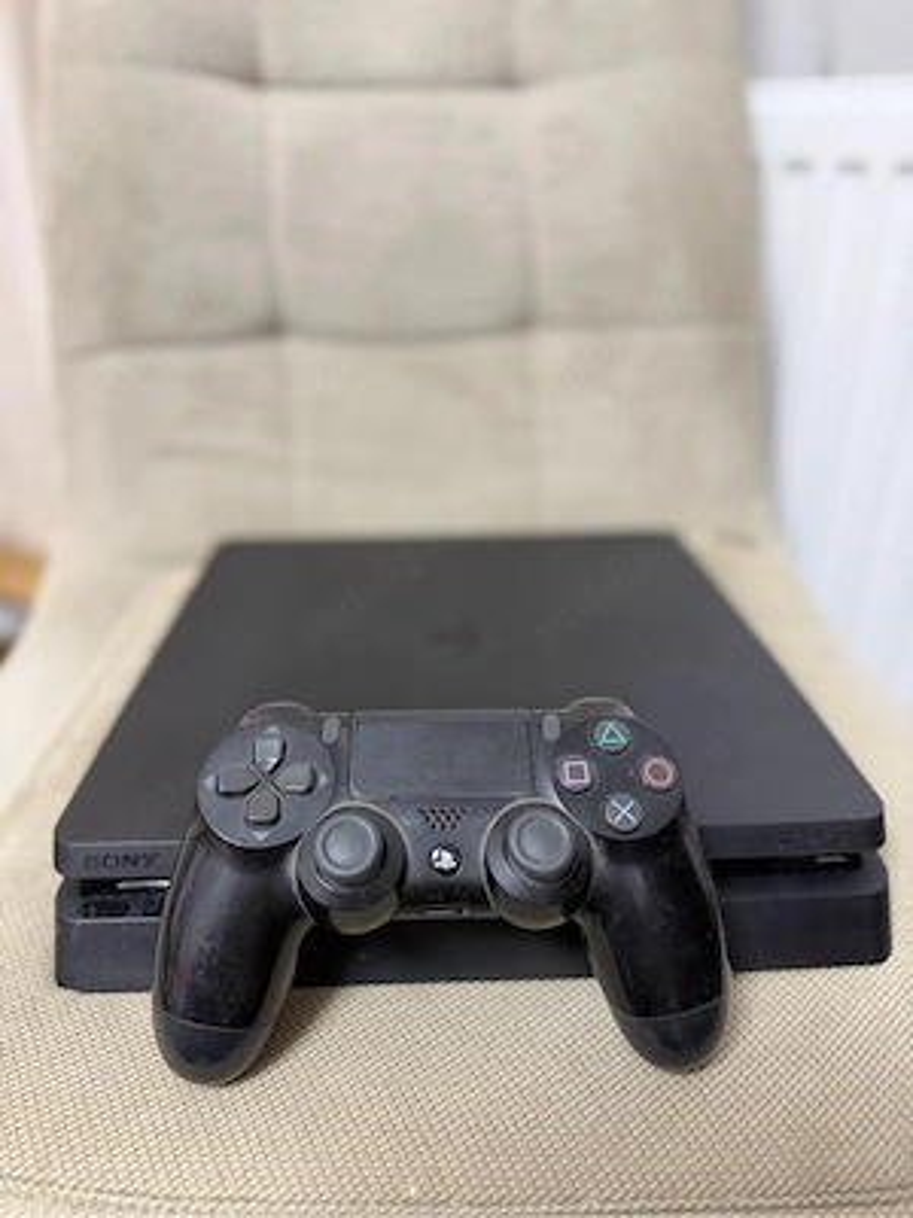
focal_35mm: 24
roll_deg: -1.4
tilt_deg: -25.7
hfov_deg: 56.8
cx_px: 456
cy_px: 609
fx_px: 844
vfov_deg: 71.6
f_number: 1.78
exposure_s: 1/60
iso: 500
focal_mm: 6.76
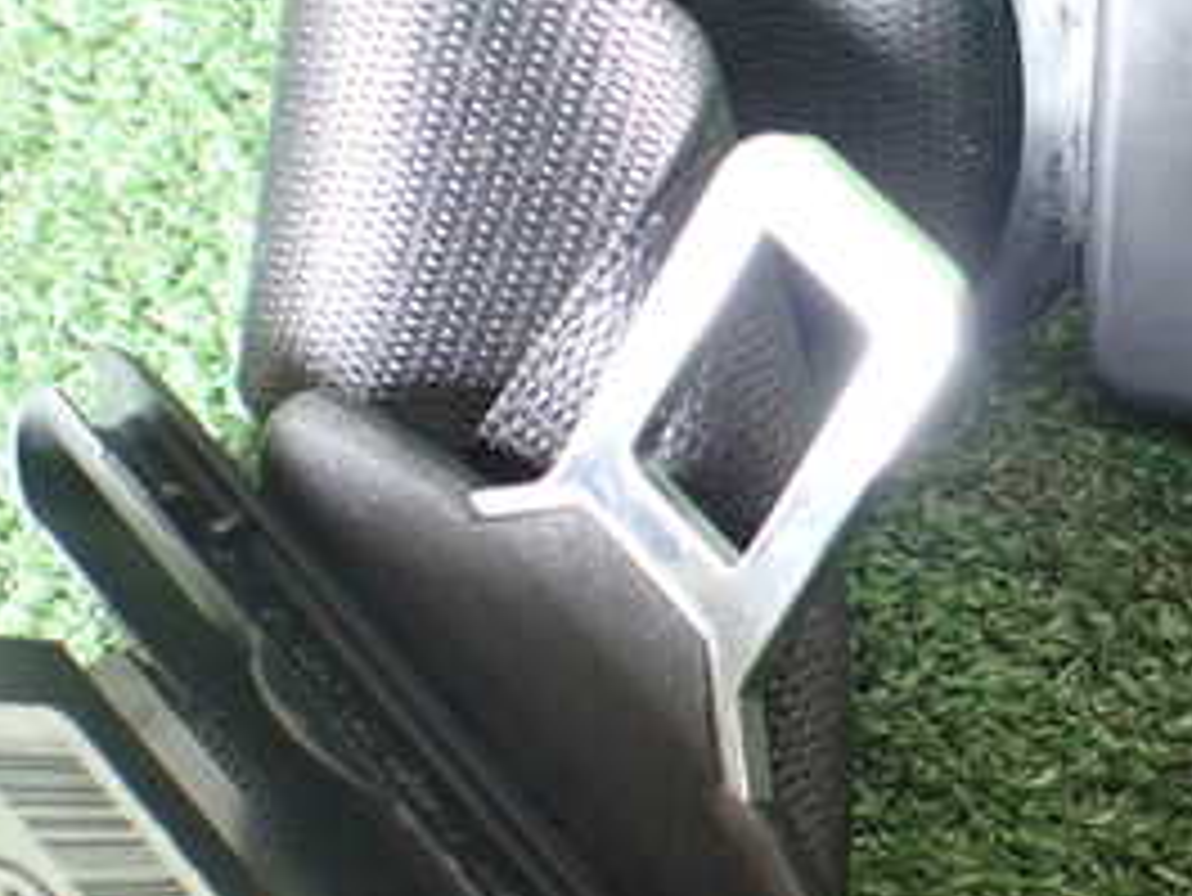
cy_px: 428
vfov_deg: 21.6
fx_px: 2343
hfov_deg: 27.9
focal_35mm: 68
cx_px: 972
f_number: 2.3
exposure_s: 1/50
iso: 800
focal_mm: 5.4
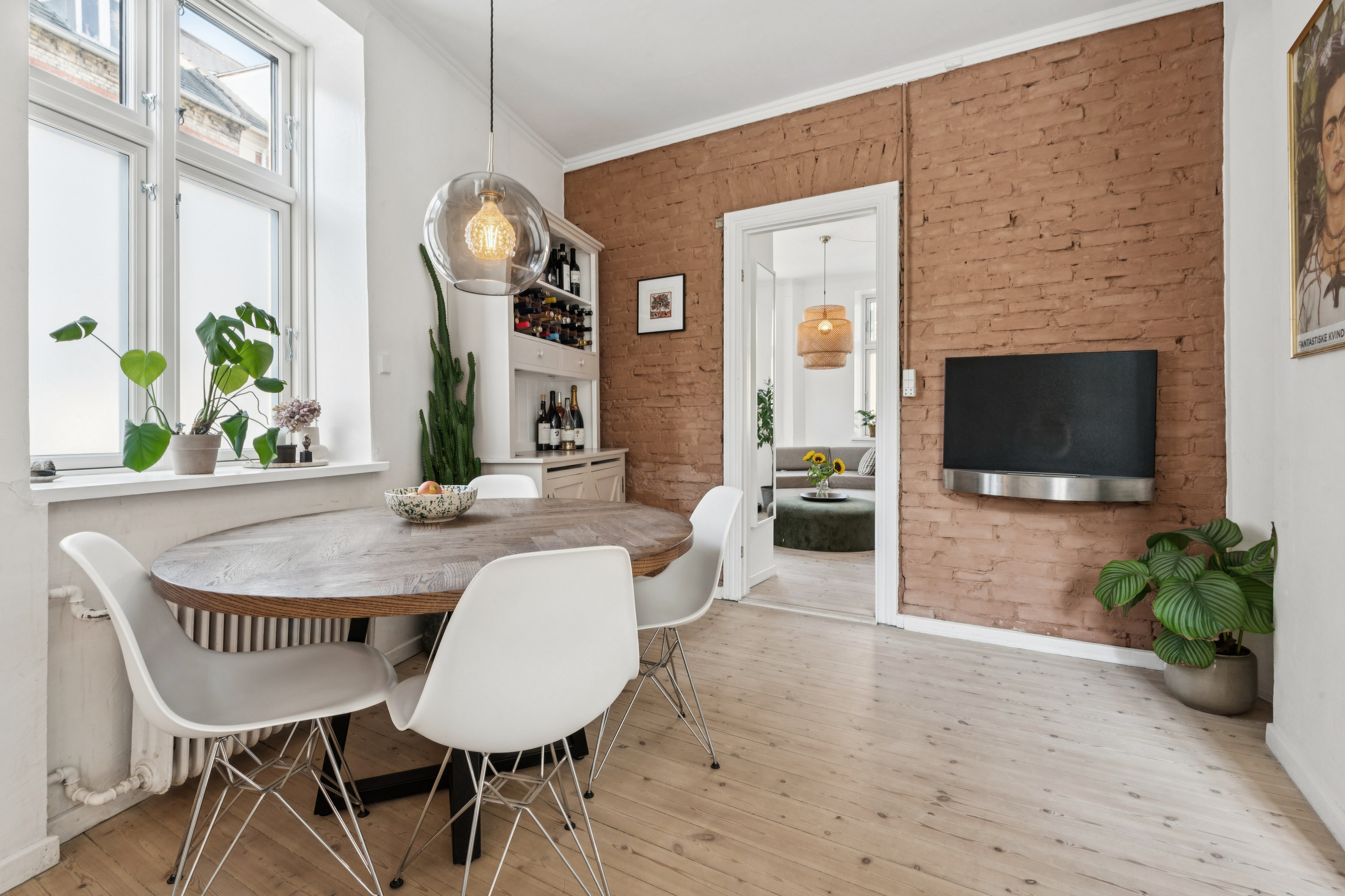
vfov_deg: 70.4
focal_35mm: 17
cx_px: 672
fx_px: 635
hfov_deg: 93.3
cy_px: 448
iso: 400
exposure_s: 1/10
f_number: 13
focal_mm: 17
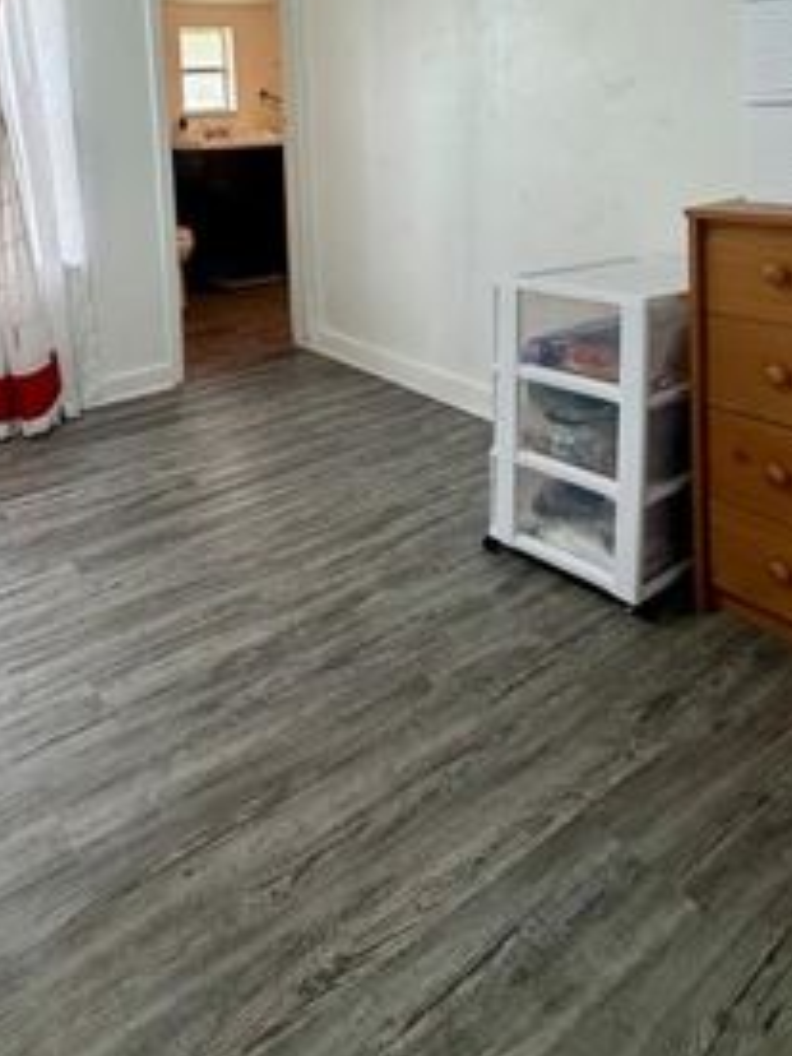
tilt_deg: -7.0
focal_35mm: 27
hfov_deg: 50.0
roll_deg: +3.9
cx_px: 235
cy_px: 218
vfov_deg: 60.3
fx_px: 824
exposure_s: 1/120
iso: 125
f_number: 2.2
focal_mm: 2.22
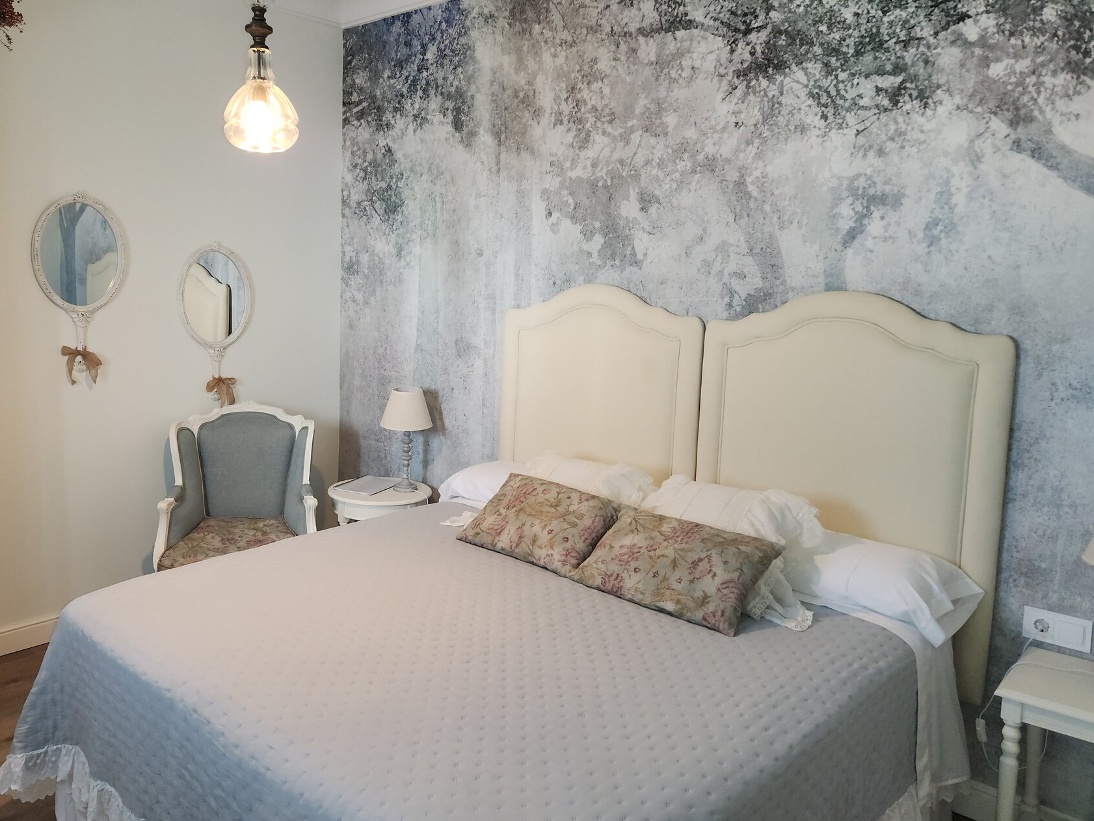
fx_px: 885
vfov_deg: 49.7
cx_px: 441
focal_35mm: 28
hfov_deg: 62.9
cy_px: 379
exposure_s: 1/60
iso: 125
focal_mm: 5.4
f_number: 1.8
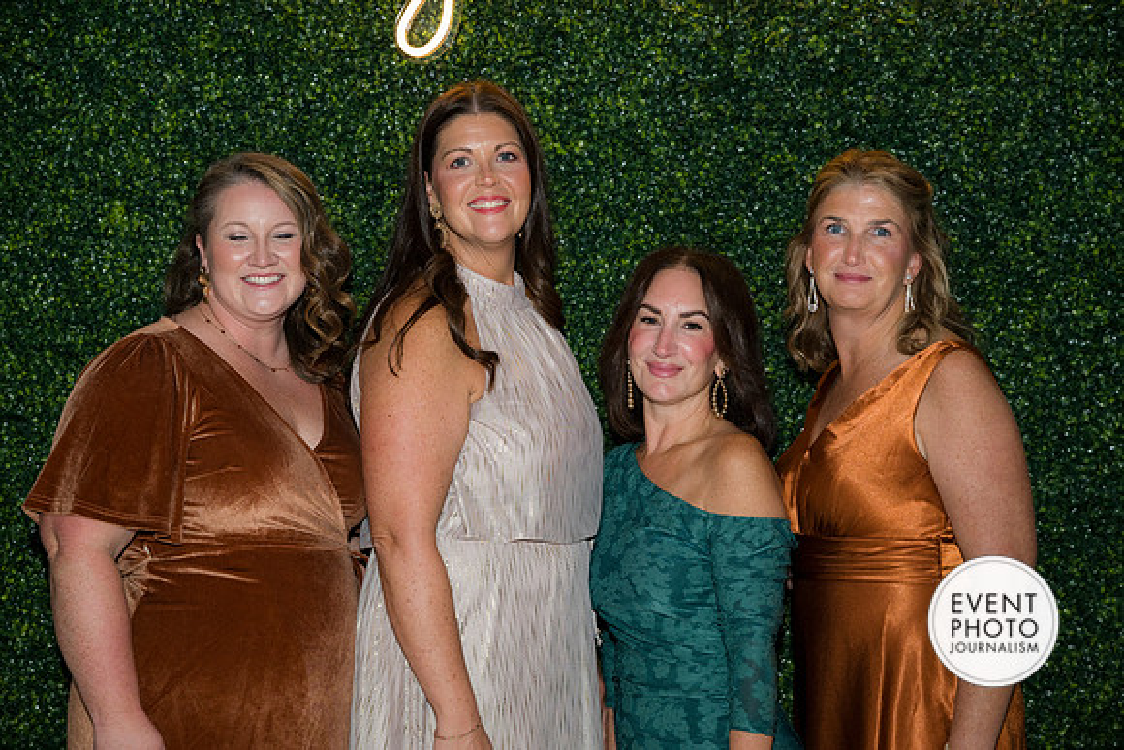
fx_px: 2342
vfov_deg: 18.2
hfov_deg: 27.0
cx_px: 562
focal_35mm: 75
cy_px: 375
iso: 500
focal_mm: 75
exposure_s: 1/160
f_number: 5
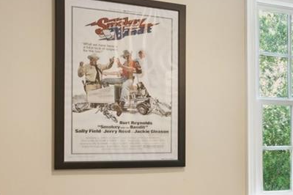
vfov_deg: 16.3
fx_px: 675
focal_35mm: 83
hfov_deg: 19.5
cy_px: 151
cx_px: 500
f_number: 13
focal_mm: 16.2
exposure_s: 3.2
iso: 100
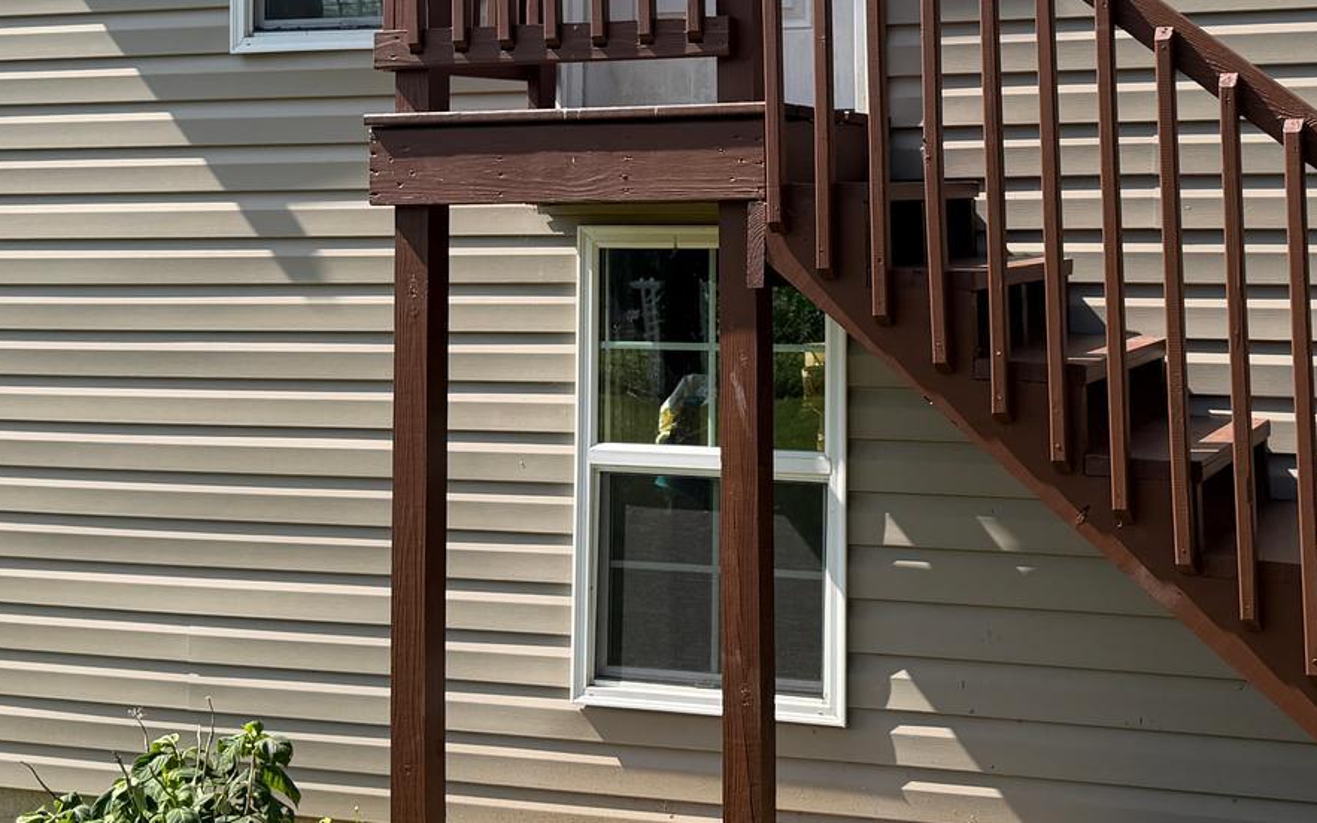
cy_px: 48
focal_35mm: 59
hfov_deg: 34.2
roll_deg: +0.1
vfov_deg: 21.4
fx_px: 2118
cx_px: 873
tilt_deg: +2.5
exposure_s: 1/2370
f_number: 1.78
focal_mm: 6.76
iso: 80
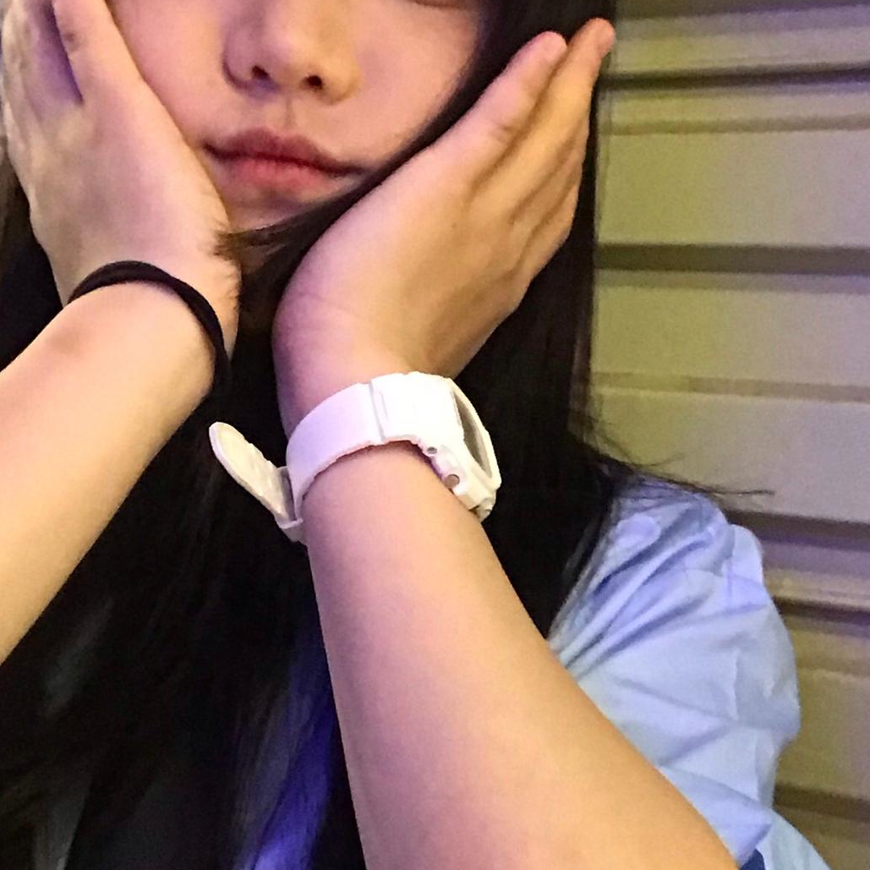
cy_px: 533
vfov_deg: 23.0
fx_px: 2133
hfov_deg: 23.0
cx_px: 513
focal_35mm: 75
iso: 250
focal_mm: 2.87
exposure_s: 1/17
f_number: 2.2
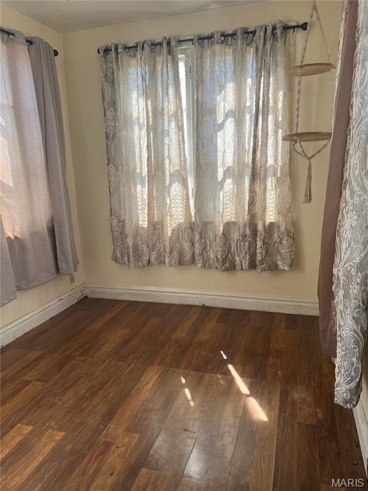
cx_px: 184
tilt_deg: -10.7
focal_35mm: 26
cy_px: 246
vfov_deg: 67.3
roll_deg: +1.2
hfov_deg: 53.1
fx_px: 369
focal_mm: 5.7
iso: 40
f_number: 1.5
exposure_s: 1/152
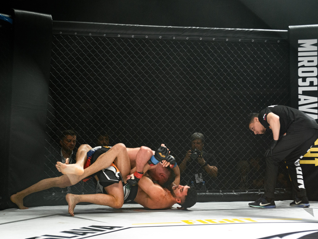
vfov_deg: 18.9
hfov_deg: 25.0
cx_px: 171
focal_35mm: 78
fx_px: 717
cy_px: 119
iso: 2000
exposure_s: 1/800
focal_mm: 70
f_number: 4
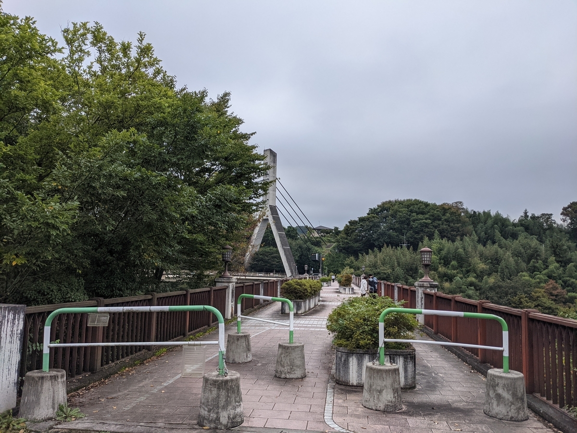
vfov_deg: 51.4
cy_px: 216
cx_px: 288
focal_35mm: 27
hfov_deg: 65.3
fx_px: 450
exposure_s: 1/479
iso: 71
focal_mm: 4.38
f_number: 1.73
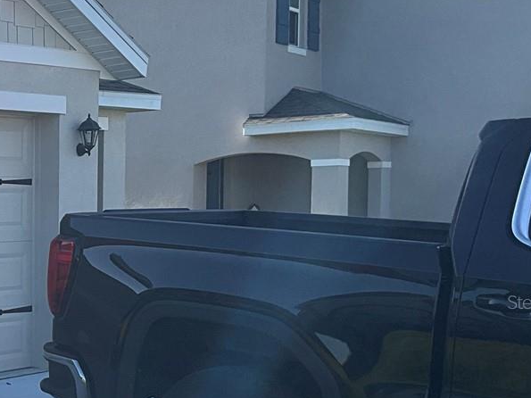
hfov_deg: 22.8
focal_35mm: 78
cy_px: 302
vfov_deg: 18.8
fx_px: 1196
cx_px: -122
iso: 25
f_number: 1.8
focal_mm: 3
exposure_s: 1/1098
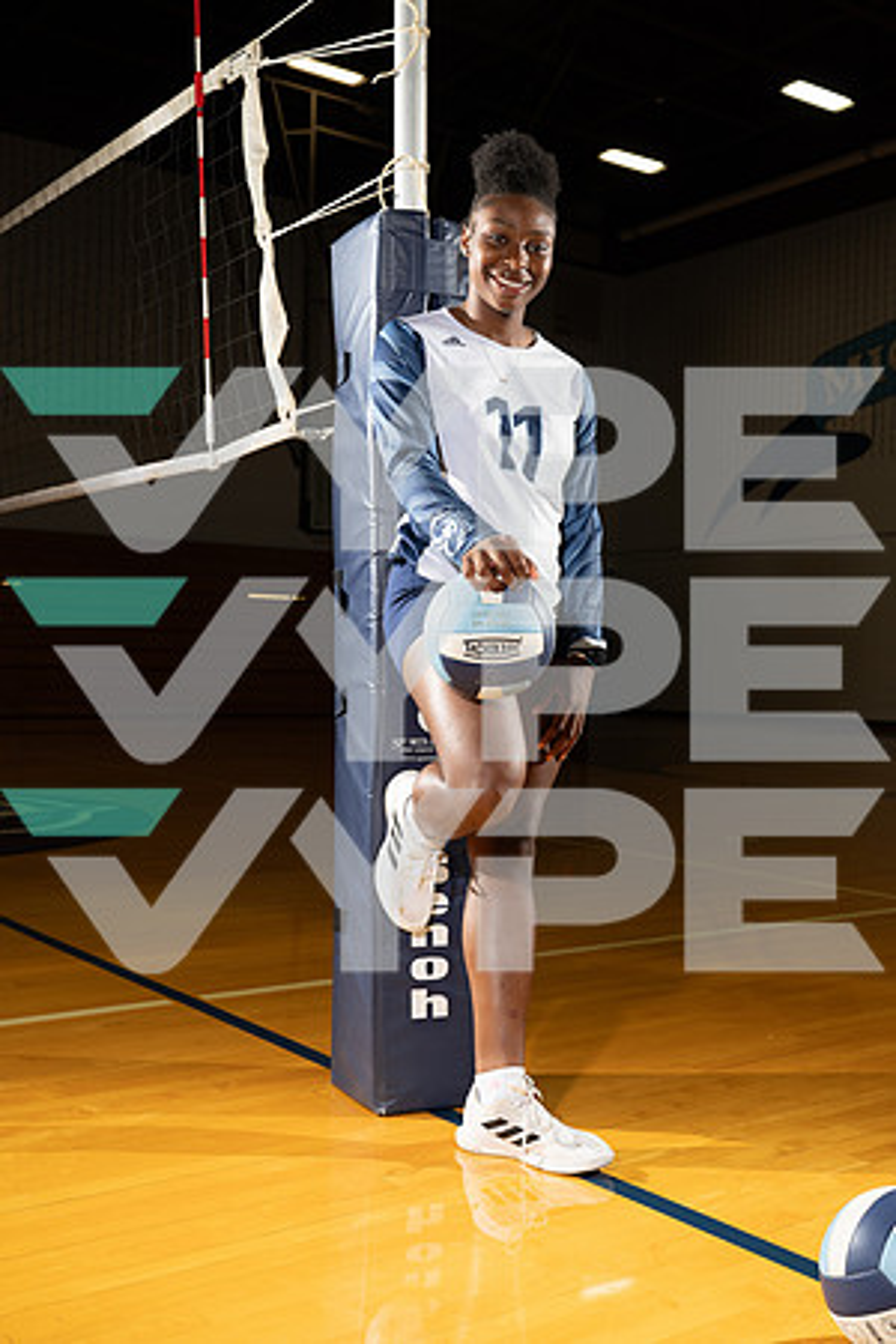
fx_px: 1456
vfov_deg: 49.6
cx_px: 448
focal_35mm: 39
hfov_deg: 34.2
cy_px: 672
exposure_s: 1/250
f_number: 5.6
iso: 250
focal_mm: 39
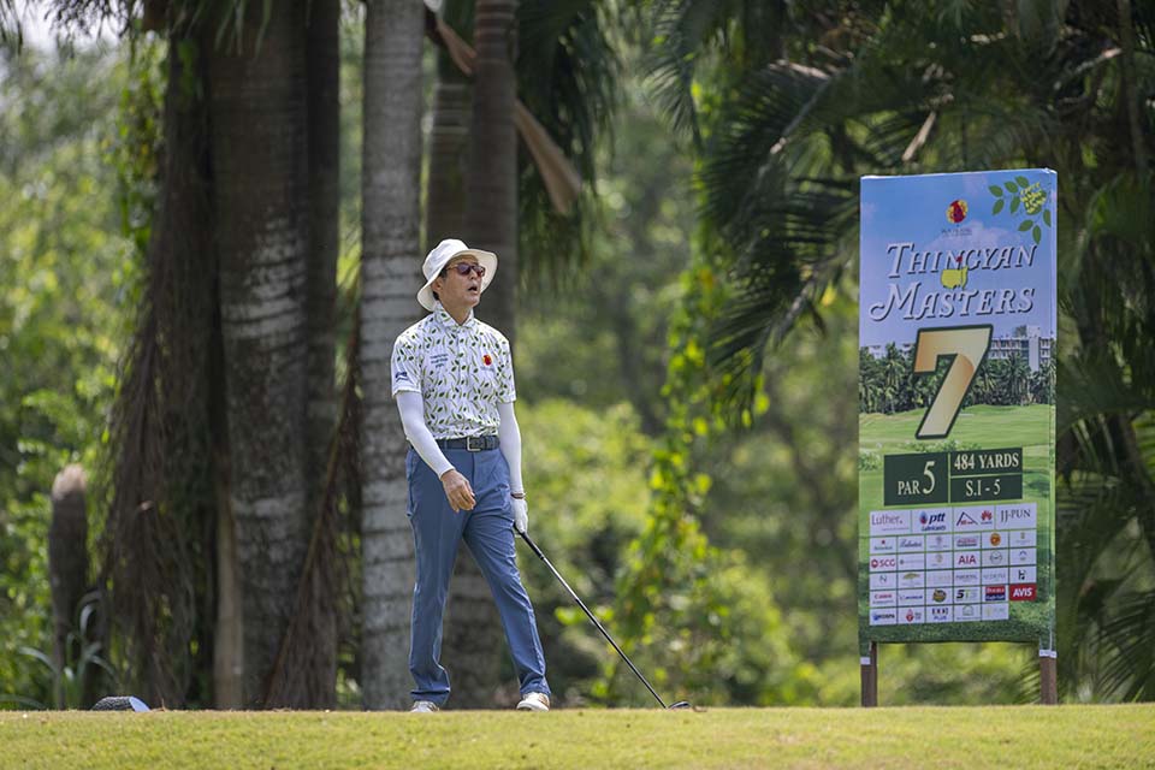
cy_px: 385
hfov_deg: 5.2
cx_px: 578
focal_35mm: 400
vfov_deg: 3.4
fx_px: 12832
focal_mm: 400
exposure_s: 1/2500
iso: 450
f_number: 3.5
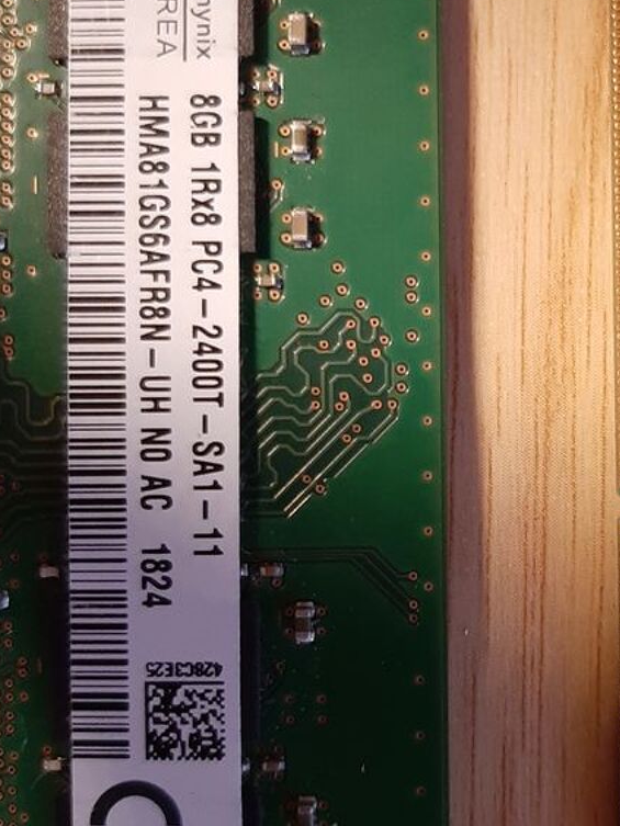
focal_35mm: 46
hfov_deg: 30.6
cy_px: 364
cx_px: 509
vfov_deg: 41.2
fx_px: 1098
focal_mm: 3.93
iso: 250
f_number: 1.7
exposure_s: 1/25
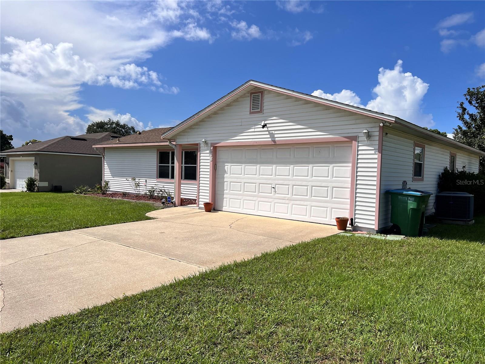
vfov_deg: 53.1
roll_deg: -1.6
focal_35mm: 26
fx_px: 364
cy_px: 182
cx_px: 242
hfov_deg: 67.3
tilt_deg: -2.6
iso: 50
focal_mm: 5.7
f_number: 1.5
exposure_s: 1/8696
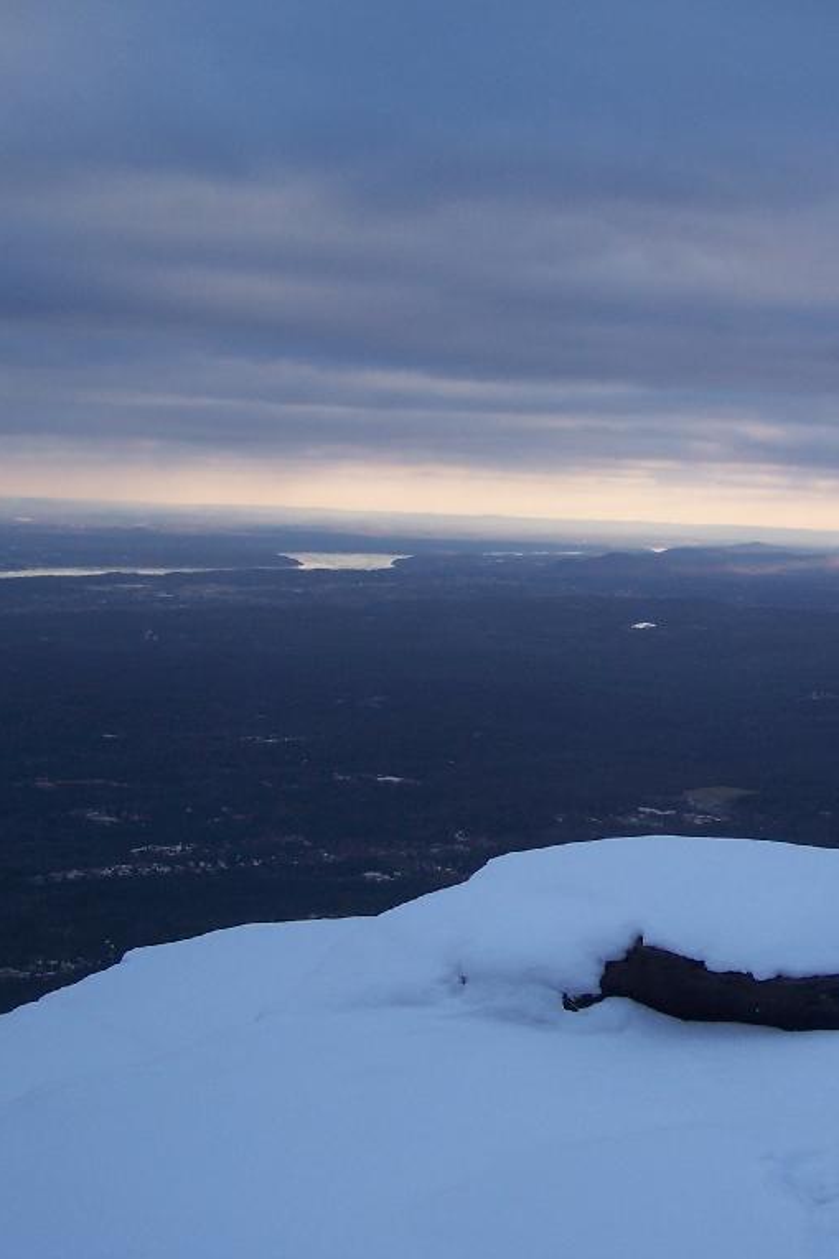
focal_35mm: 53
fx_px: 1853
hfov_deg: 24.8
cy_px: 630
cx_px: 734
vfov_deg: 37.5
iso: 80
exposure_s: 1/160
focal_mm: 6.3
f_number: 2.8
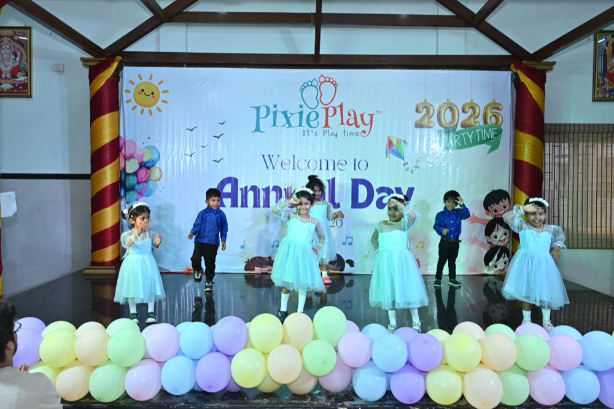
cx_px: 307
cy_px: 204
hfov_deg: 63.7
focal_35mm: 29
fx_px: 494
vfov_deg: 44.9
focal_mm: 29
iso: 800
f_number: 7.1
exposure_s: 1/160
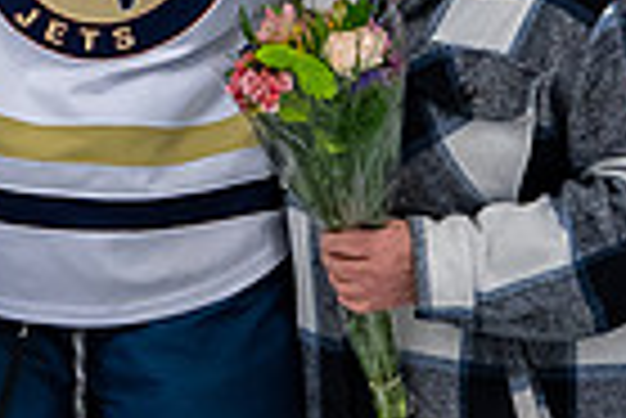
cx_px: 178
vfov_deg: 3.3
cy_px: 96
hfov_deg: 4.9
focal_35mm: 418
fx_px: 7276
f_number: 4
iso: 640
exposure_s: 1/250
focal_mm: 48
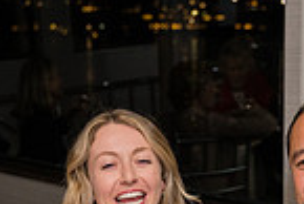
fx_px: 981
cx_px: 155
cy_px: 365
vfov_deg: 11.1
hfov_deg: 17.6
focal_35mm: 116
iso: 1000
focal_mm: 29
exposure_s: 1/250
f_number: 2.8
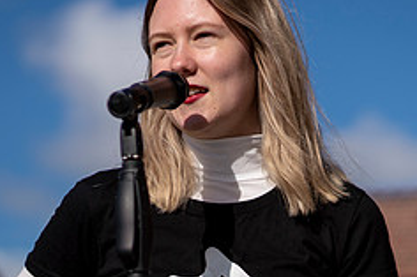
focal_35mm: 209
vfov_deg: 6.6
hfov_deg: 9.9
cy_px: 170
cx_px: 237
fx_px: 2419
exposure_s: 1/6400
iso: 100
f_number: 2.2
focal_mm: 85
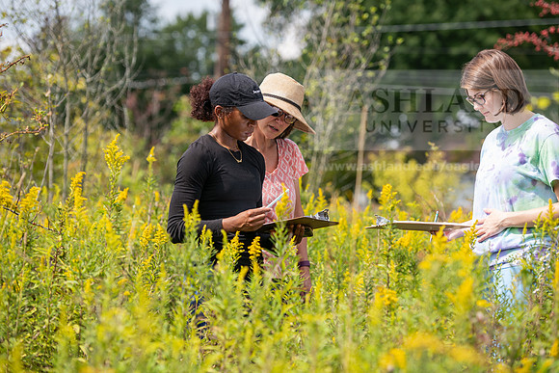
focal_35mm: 110
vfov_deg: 12.5
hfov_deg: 18.6
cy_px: 186
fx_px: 1708
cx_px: 280
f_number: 3.5
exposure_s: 1/400
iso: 64
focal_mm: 110
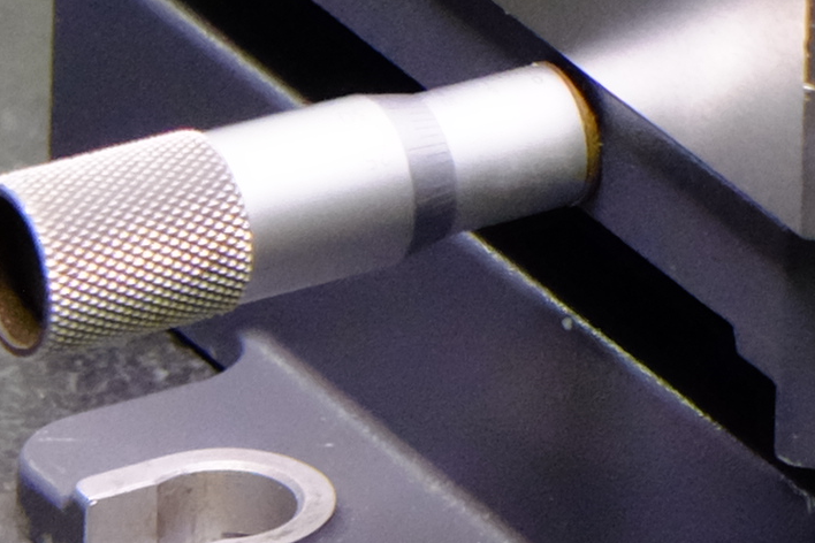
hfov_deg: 3.5
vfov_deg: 2.4
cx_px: 2058
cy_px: -1246
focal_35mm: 574
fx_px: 12994
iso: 3200
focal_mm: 55
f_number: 4.5
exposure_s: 1/150
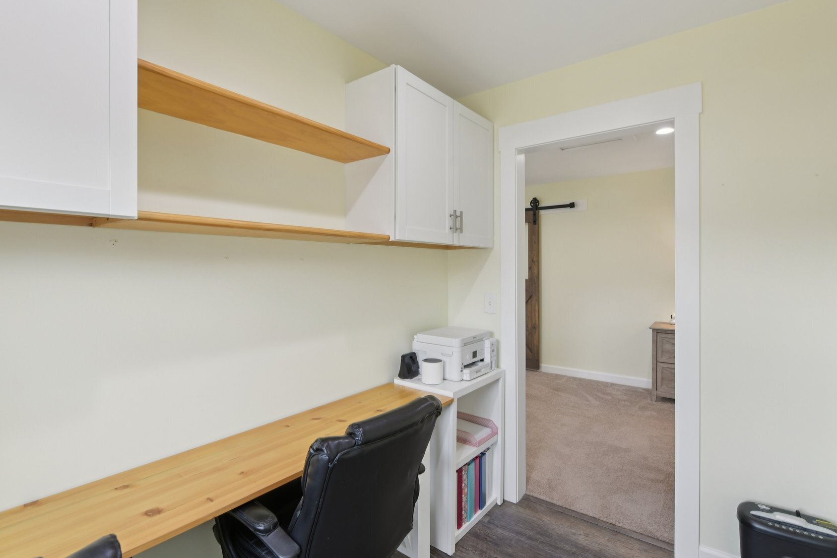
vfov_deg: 70.4
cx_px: 405
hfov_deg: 93.3
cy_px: 273
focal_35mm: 17
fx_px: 395
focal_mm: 14
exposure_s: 1/50
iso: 400
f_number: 8
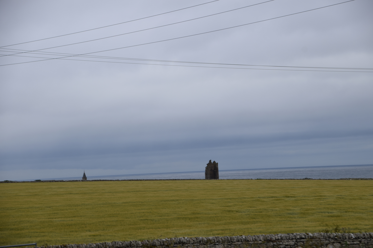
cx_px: 186
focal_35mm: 129
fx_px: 1337
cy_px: 124
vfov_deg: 10.6
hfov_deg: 15.9
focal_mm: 86
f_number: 9
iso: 200
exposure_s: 1/320
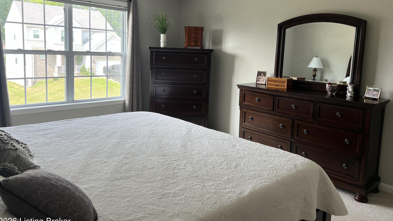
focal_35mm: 29
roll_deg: -1.3
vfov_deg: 39.9
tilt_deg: -6.6
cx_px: 192
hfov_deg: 66.1
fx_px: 302
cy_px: 84
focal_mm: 5.7
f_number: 1.5
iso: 50
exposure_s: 1/121
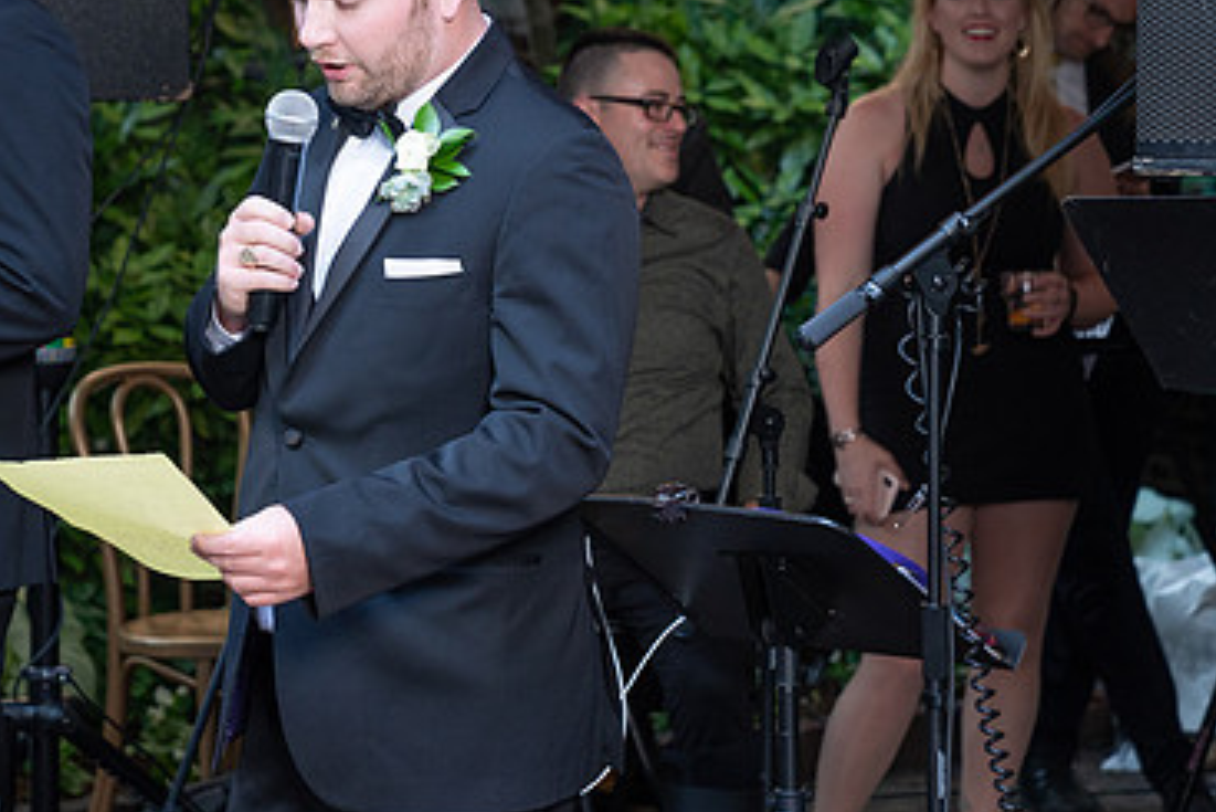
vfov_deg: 10.7
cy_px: 197
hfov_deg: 16.0
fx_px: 4325
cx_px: 475
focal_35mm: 128
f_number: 4
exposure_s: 1/250
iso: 800
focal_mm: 70
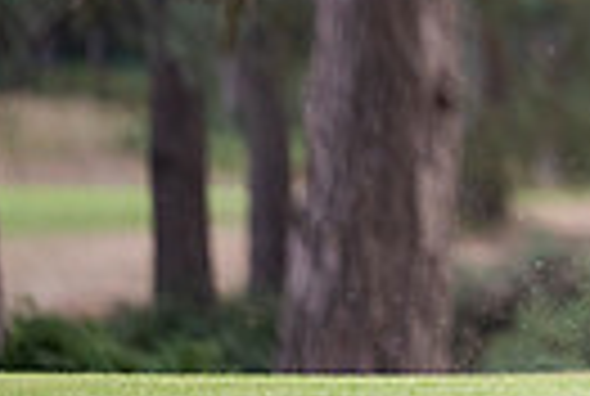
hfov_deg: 2.6
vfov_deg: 1.8
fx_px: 12697
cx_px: 1284
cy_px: -313
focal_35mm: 773
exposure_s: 1/250
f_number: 2.8
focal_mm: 175
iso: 1000
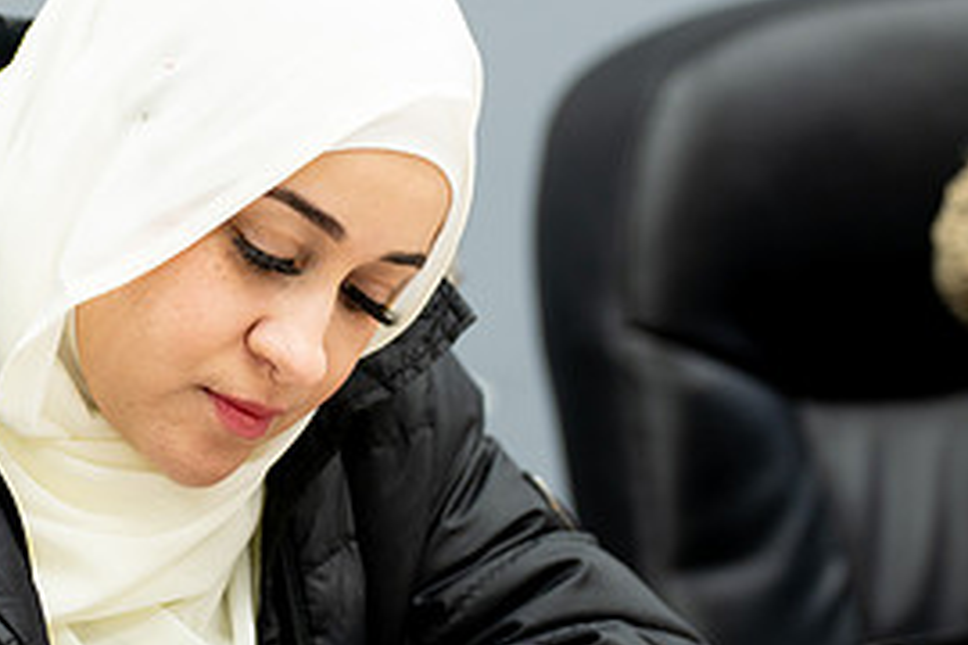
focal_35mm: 230
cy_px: 514
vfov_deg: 6.0
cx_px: 158
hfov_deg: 8.9
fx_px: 6184
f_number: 2.8
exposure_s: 1/160
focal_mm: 107
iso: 640
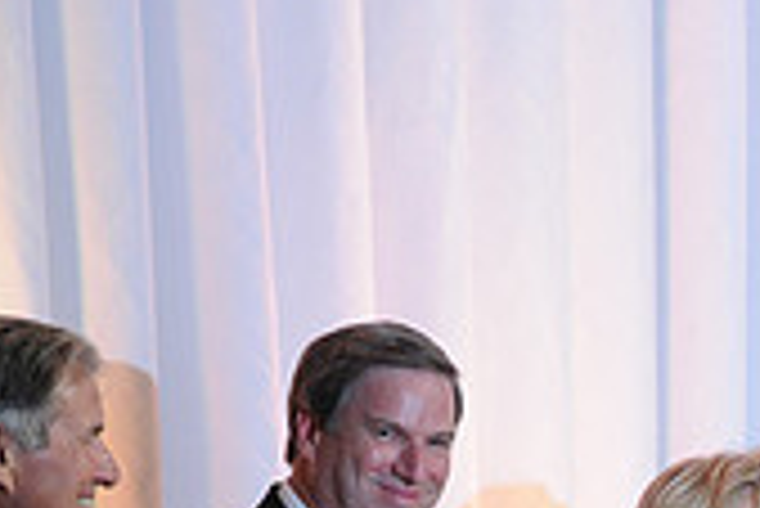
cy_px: 823
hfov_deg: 7.0
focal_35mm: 291
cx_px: 913
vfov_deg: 4.7
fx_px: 6148
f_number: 5
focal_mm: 85
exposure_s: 1/60
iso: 2000
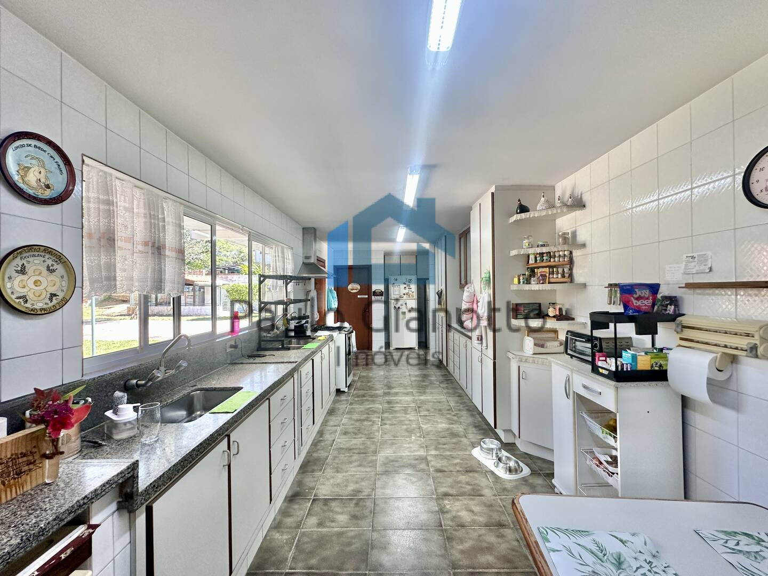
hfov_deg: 102.1
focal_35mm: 14
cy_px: 288
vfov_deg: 85.7
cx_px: 384
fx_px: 311
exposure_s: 1/120
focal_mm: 2.22
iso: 125
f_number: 2.2
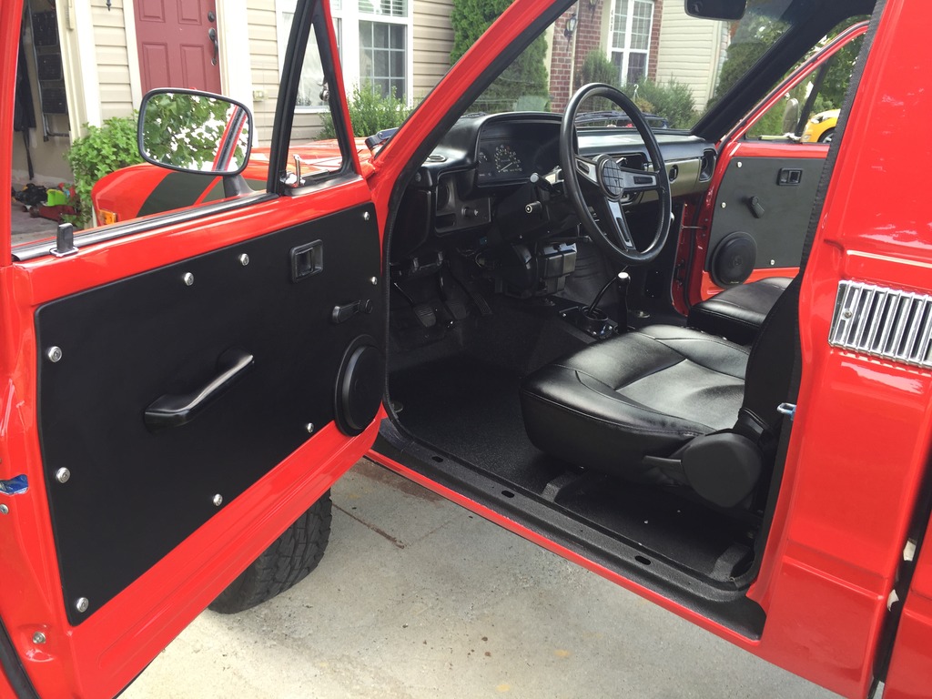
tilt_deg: -19.0
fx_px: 781
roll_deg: -1.4
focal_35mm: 29
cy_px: 350
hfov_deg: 61.7
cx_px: 466
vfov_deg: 48.2
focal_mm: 4.15
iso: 32
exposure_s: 1/60
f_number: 2.2
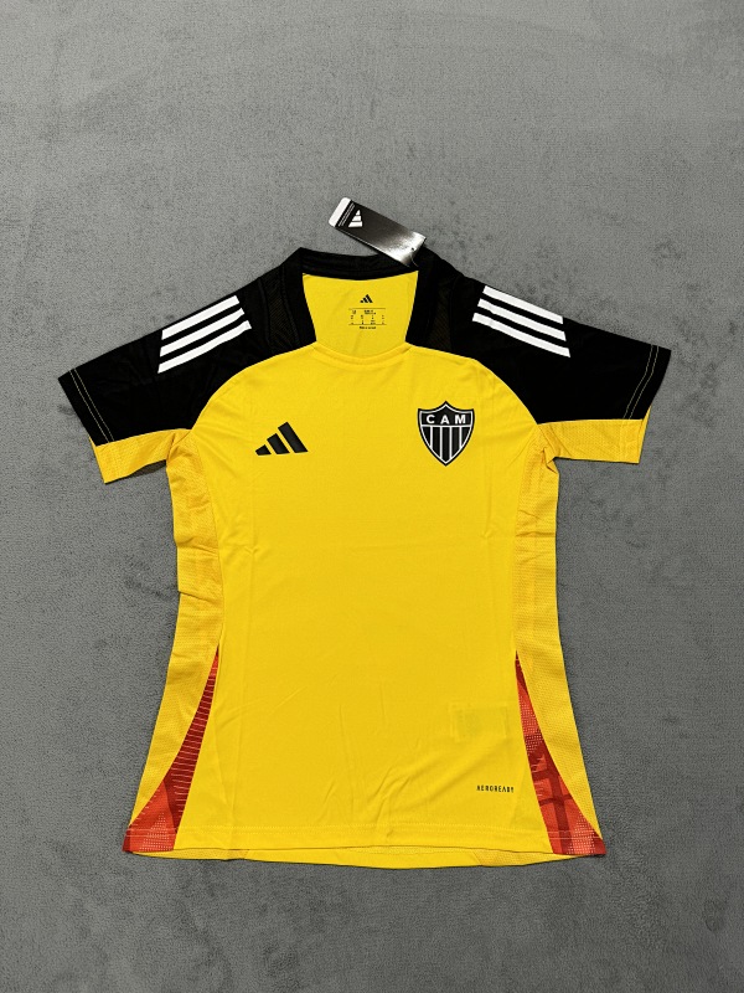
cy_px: 496
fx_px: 688
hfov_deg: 56.8
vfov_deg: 71.6
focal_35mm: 24
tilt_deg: -80.6
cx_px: 372
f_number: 1.78
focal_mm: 6.76
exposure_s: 1/50
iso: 100
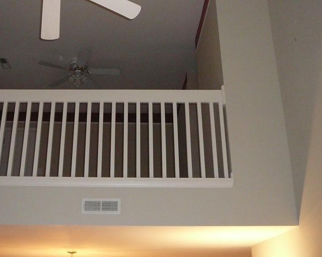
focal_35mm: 47
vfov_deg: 32.0
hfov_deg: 39.3
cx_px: 121
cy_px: 102
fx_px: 448
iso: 400
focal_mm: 5.2
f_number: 2.8
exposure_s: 1/30
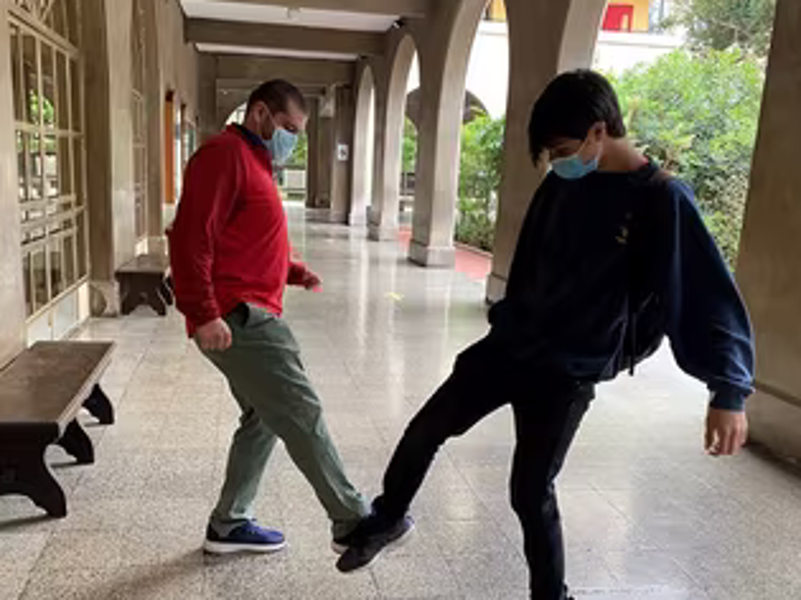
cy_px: 348
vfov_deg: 42.8
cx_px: 364
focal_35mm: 33
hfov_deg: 55.3
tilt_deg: -13.1
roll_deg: -1.8
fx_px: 763
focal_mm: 4.25
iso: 125
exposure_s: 1/77
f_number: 1.8
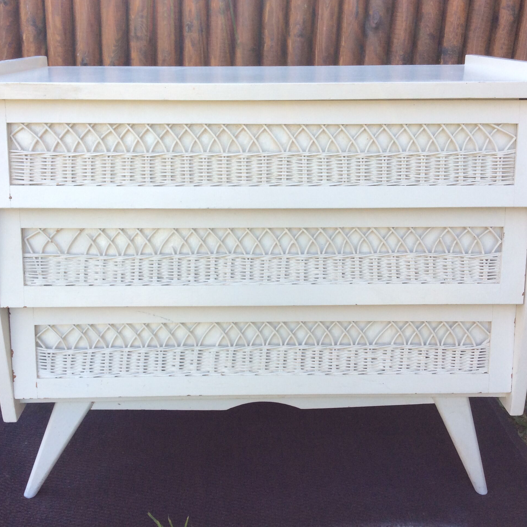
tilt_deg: -19.7
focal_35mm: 38
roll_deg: -2.0
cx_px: 251
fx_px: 655
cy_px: 262
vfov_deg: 43.9
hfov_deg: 43.8
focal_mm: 3.3
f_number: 2.4
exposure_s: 1/191
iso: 32
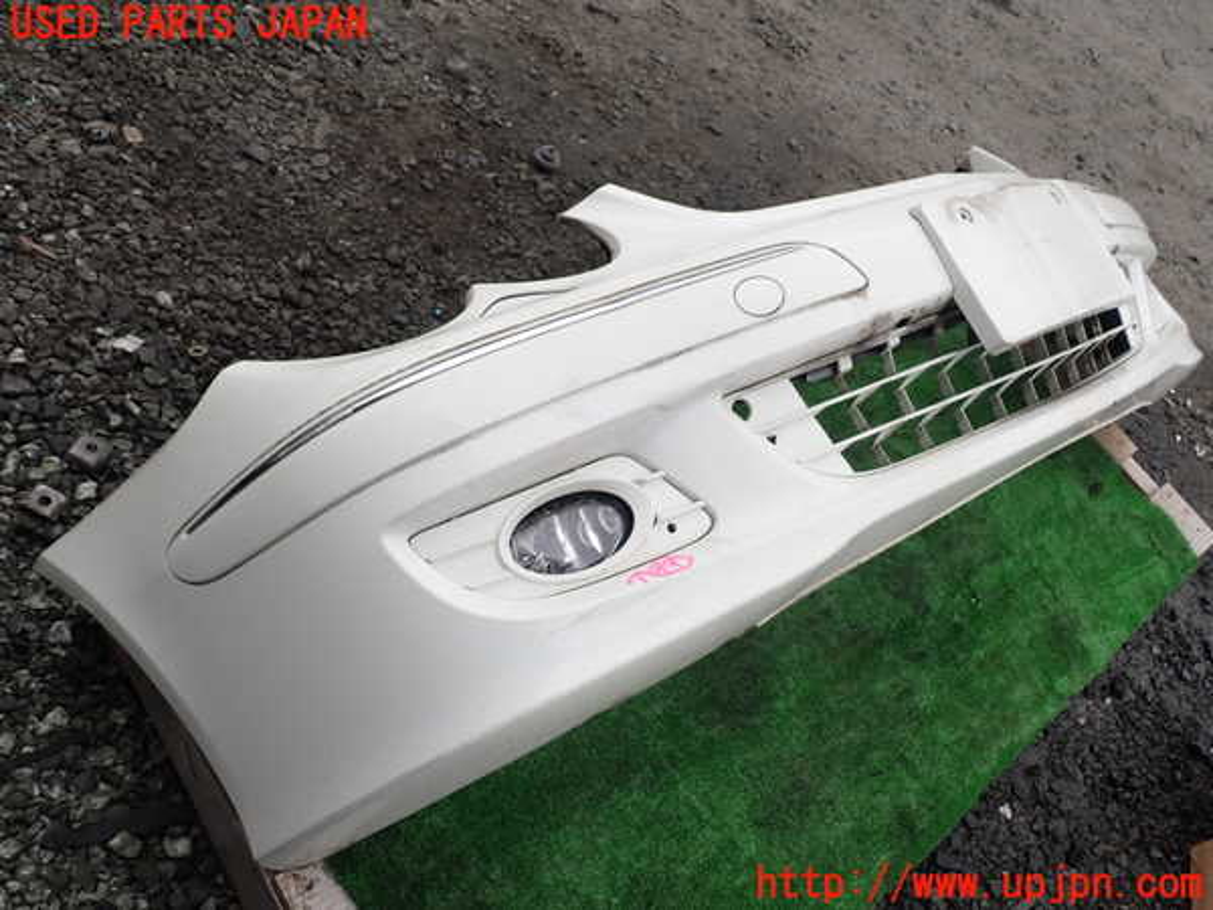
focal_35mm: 30
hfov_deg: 60.0
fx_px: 1051
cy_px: 455
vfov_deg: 46.8
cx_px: 606
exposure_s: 1/160
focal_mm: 5.4
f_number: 3.2
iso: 100
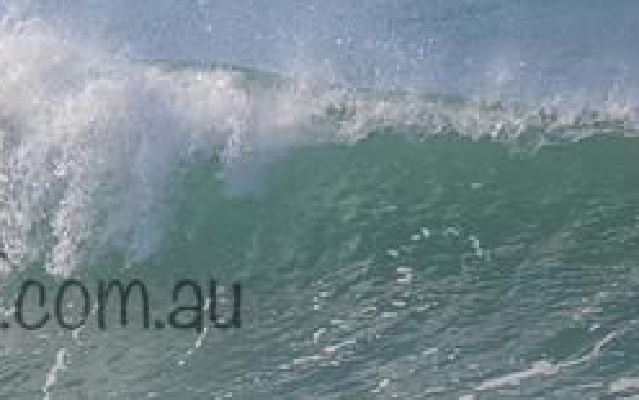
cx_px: -31
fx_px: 33227
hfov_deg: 1.1
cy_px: 270
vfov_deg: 0.7
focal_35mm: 1908
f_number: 11
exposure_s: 1/2000
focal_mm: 800
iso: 900
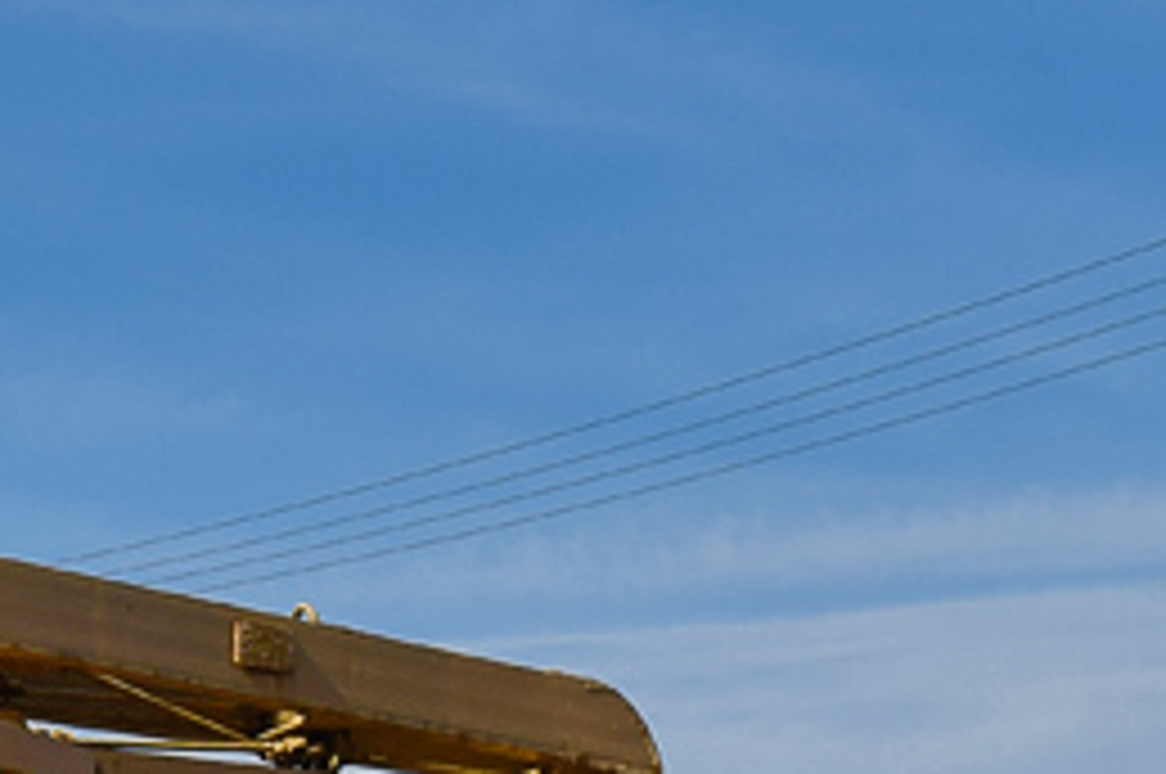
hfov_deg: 11.2
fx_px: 5855
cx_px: -212
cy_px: 405
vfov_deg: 7.6
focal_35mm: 181
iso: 100
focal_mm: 26
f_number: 6.3
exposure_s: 1/1000
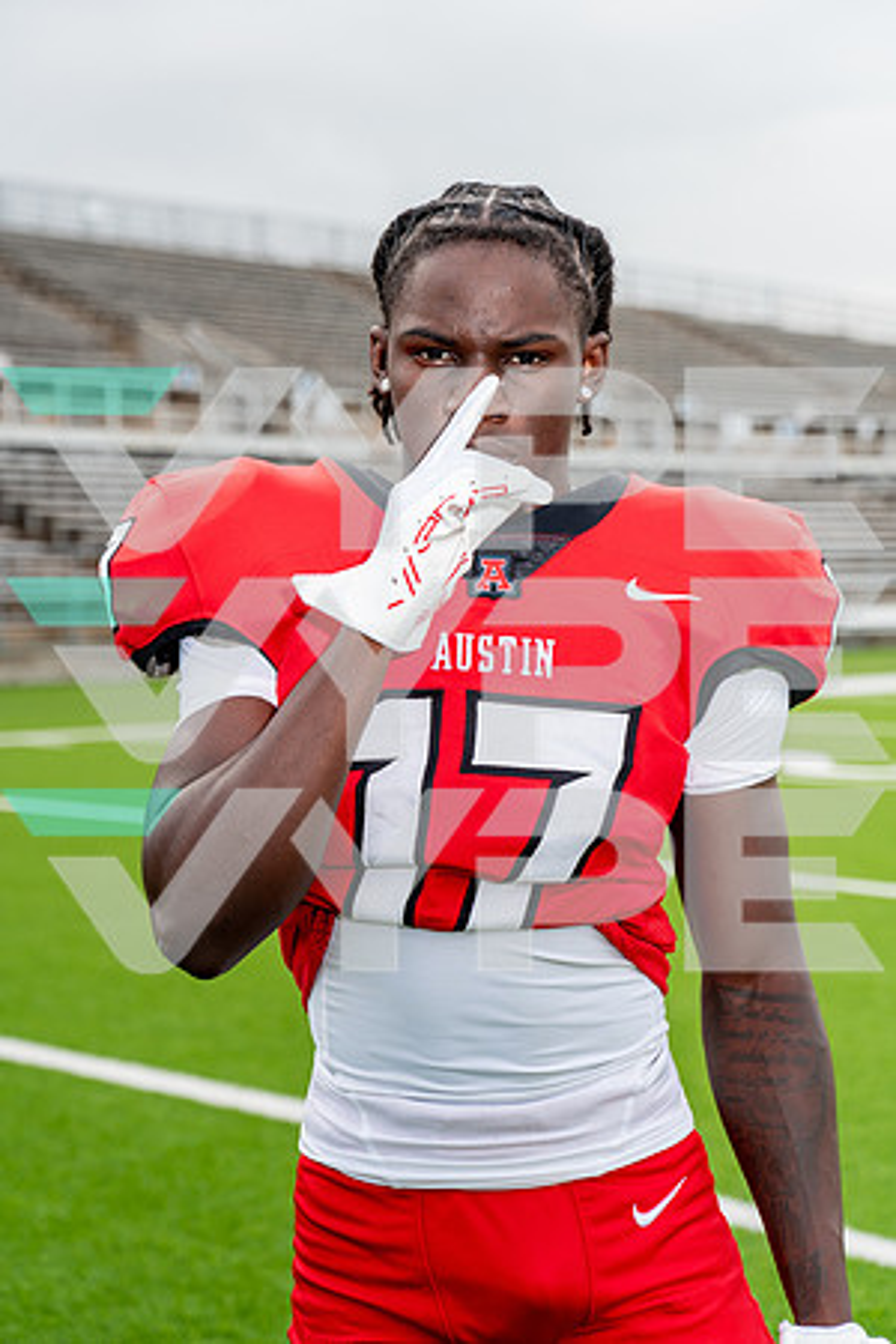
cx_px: 448
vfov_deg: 28.8
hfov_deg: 19.5
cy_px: 672
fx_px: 2613
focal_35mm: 70
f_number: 5
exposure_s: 1/250
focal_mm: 70
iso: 100
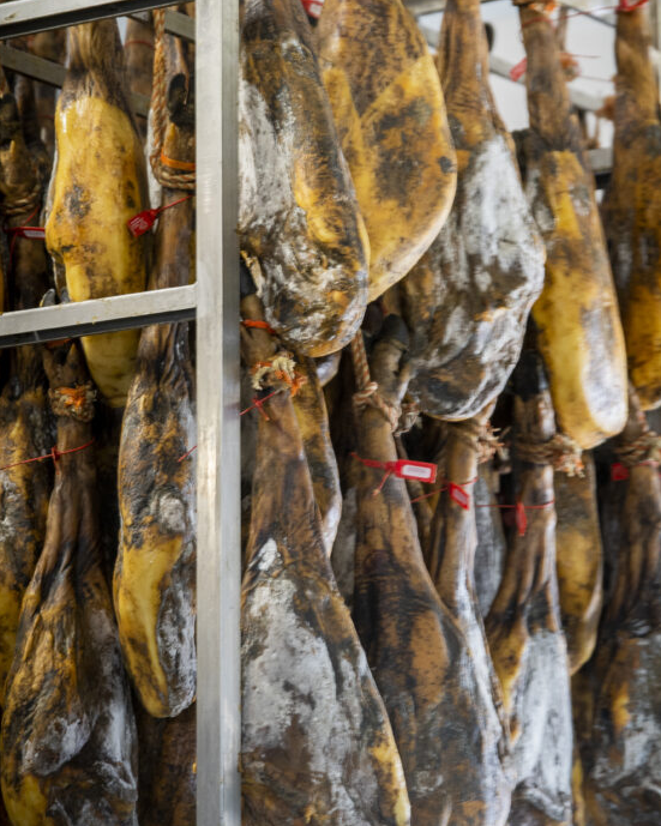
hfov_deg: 11.4
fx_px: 3302
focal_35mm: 135
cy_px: 331
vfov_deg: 14.3
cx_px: 380
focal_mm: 86
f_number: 3.2
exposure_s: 1/15
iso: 1000
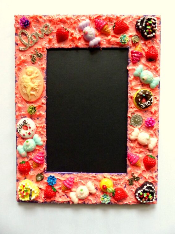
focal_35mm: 27
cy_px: 109
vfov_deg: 65.2
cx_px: 88
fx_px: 182
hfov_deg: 51.4
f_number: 2.8
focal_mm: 4.5
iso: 400
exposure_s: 1/40
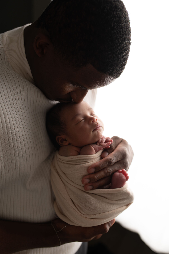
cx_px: 86
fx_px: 253
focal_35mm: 36
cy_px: 125
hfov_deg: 36.9
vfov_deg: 53.1
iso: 125
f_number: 3.2
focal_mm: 35
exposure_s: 1/160
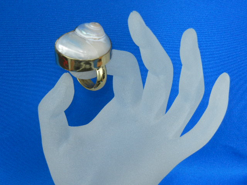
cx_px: 124
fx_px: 549
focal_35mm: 77
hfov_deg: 25.3
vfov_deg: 19.1
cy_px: 92
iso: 395
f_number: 4.3
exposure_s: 1/30
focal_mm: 13.9
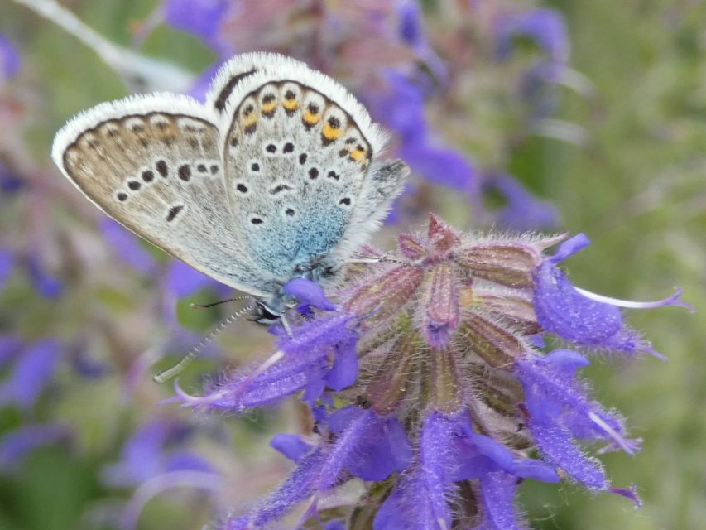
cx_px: 353
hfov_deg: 17.6
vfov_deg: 13.2
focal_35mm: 112
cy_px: 265
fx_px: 2285
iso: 160
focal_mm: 20.1
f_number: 5
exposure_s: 1/80
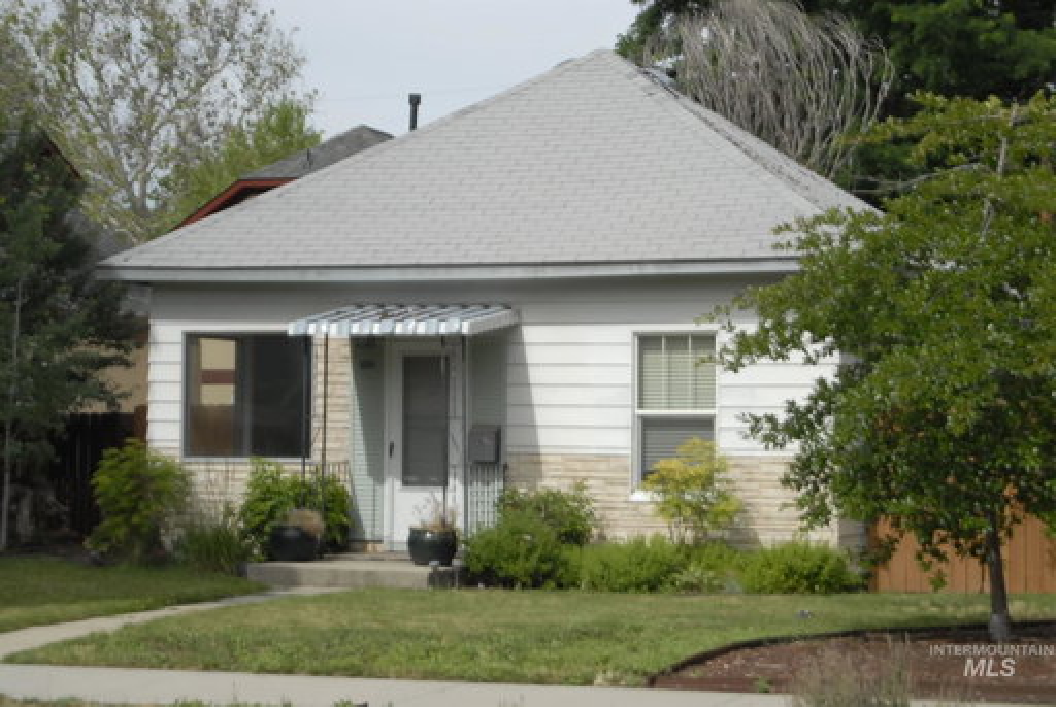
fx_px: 2468
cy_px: 354
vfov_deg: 16.3
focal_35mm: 84
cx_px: 528
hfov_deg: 24.2
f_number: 4.5
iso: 450
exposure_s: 1/2500
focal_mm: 56
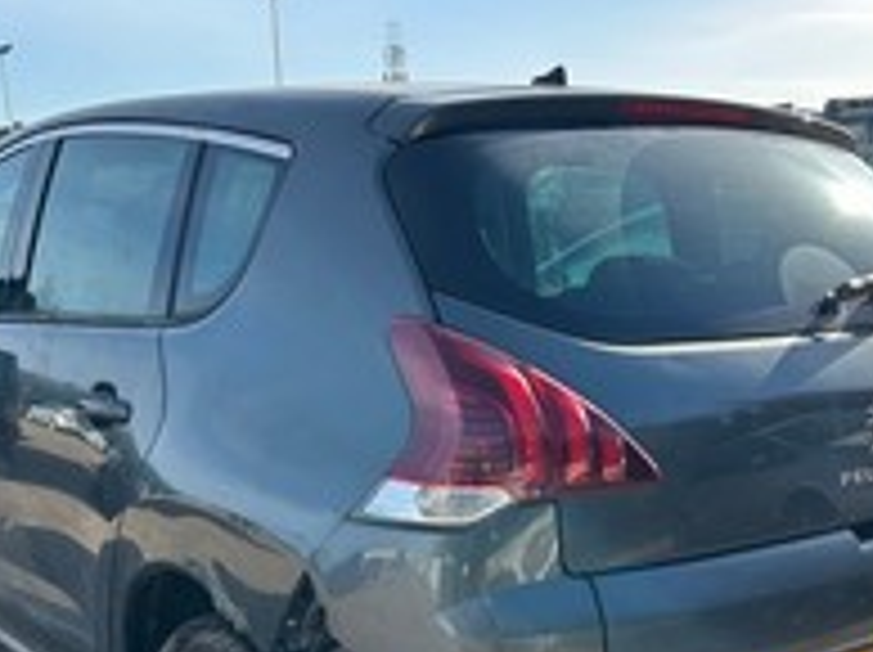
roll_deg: +0.7
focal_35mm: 47
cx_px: 459
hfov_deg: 40.5
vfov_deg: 29.7
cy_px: 567
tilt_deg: -18.2
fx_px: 1184
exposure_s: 1/1377
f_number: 1.5
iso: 50
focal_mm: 5.7
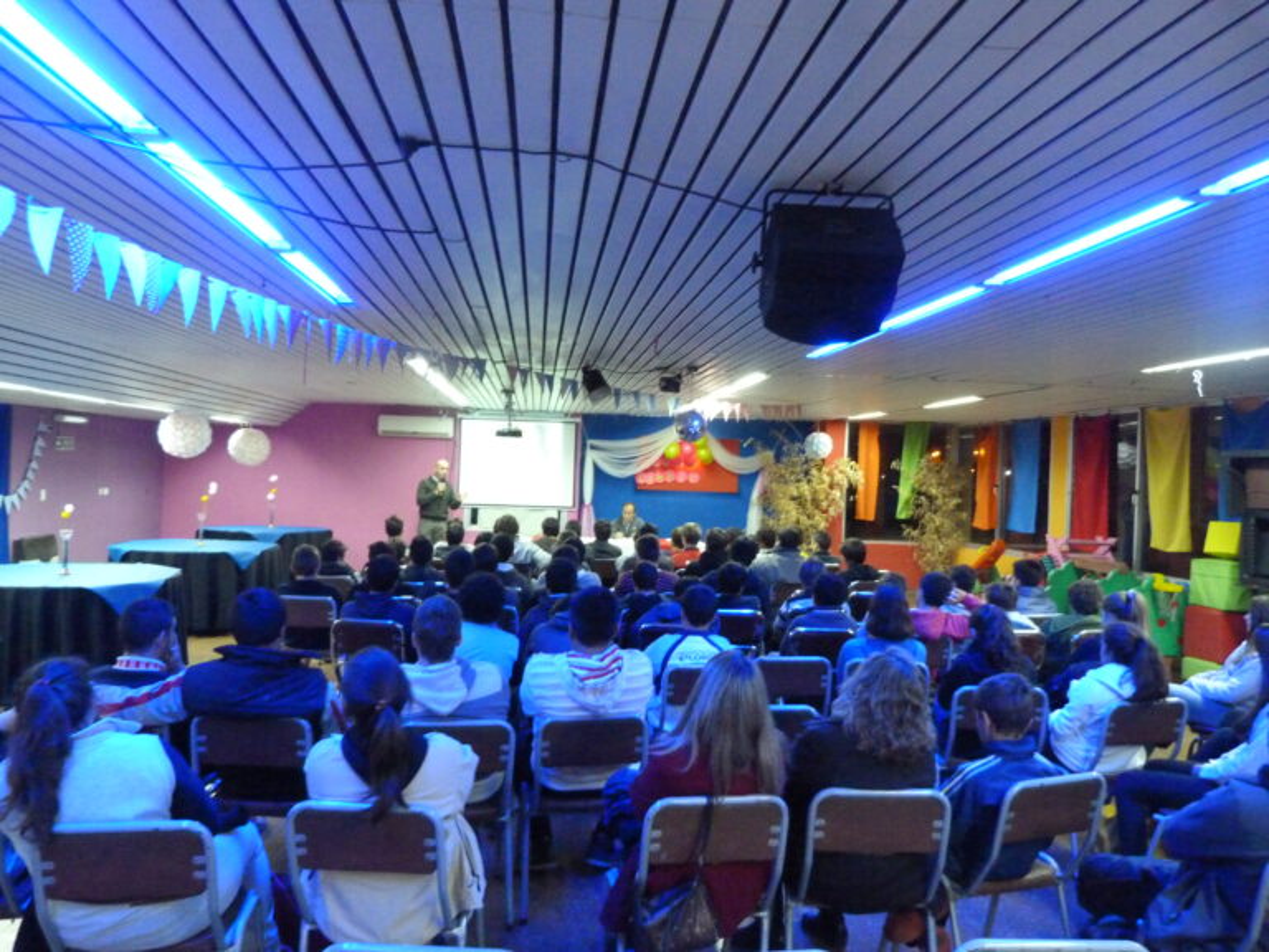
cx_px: 634
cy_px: 476
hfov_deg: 69.4
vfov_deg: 54.9
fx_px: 916
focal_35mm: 25
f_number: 2.8
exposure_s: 1/13
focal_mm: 4.5
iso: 800
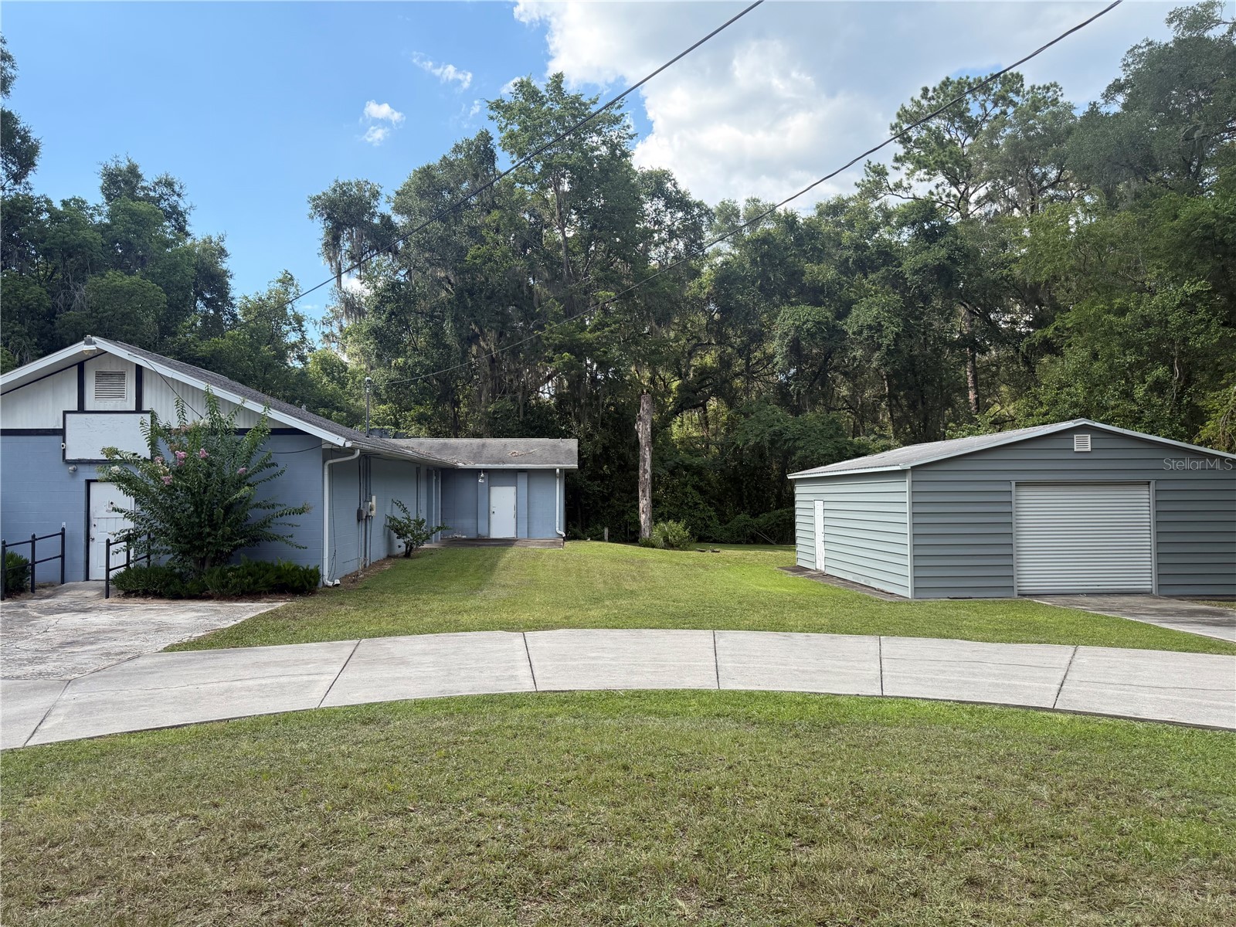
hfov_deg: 71.6
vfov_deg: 56.8
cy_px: 464
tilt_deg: +3.7
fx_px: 857
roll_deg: +2.1
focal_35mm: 24
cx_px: 618
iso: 100
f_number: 1.78
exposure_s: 1/2232
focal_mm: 6.76
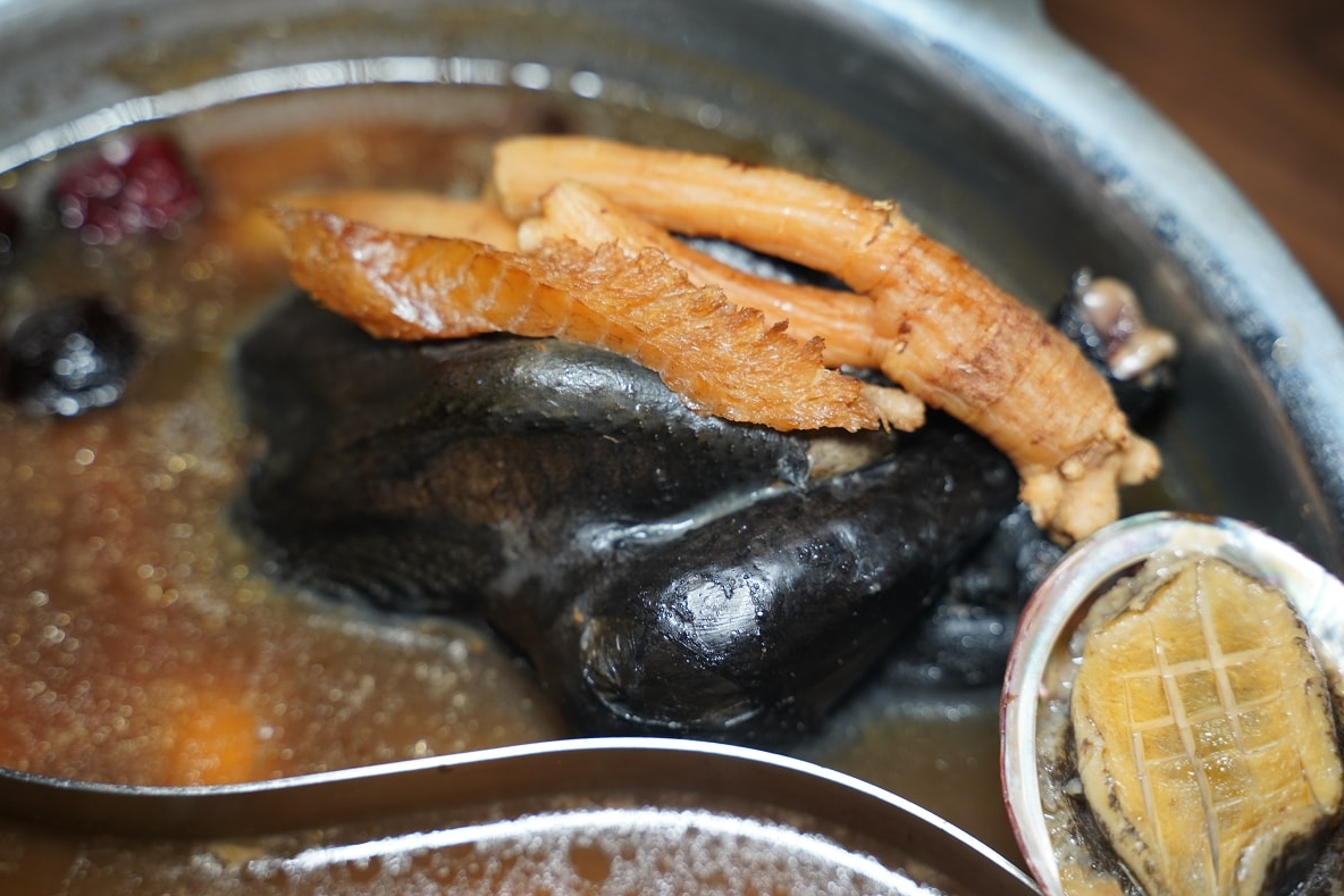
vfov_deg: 17.9
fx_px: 2837
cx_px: 670
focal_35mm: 76
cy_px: 443
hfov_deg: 26.7
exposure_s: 1/80
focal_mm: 75
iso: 1000
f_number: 4
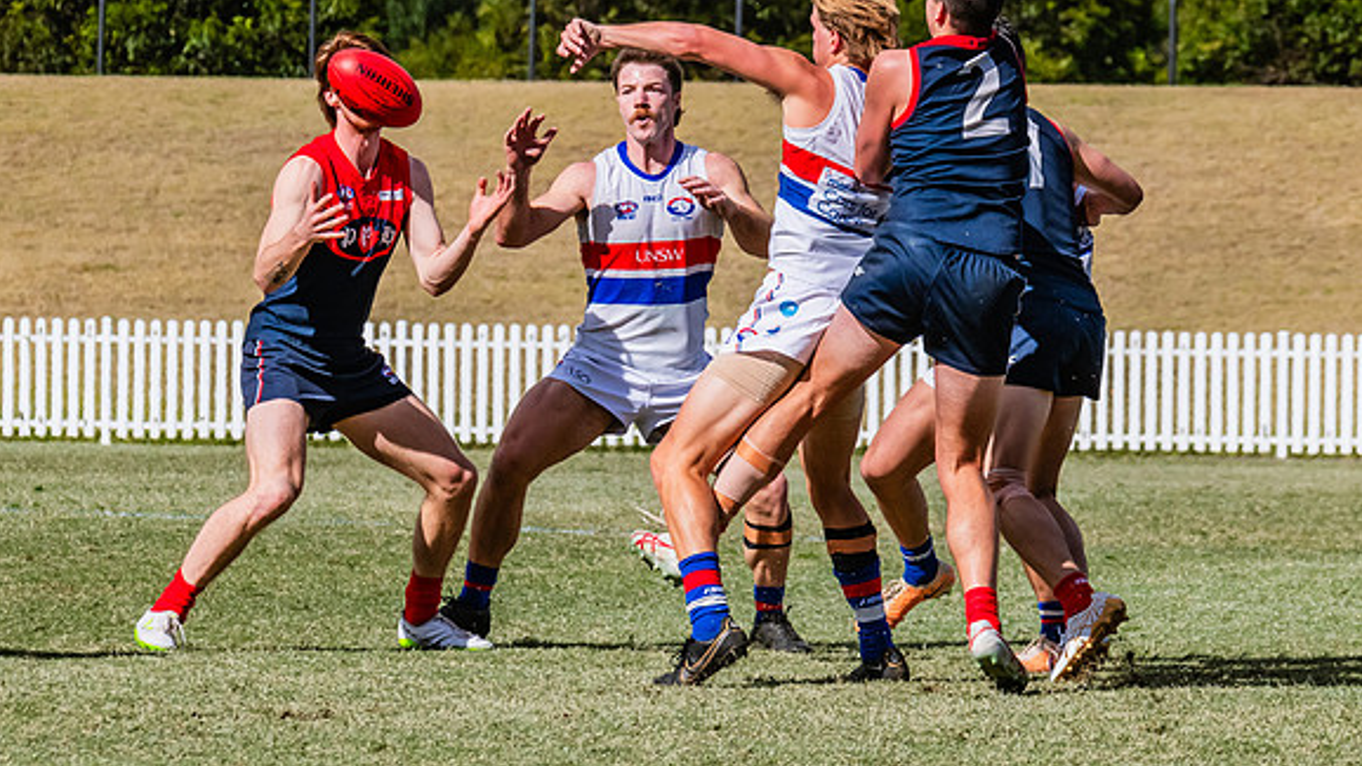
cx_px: 788
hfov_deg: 4.6
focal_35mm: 473
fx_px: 17081
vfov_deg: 2.6
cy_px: 191
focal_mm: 240
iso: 800
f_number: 11
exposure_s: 1/2000
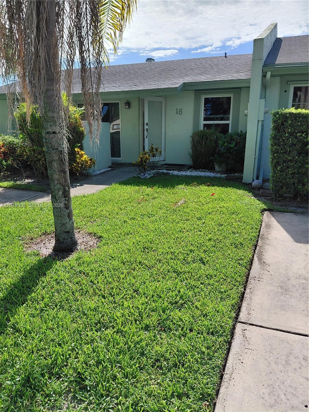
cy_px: 206
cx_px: 154
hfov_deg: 54.9
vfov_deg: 69.4
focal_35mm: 25
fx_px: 298
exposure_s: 1/2153
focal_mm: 4.69
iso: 50
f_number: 1.8
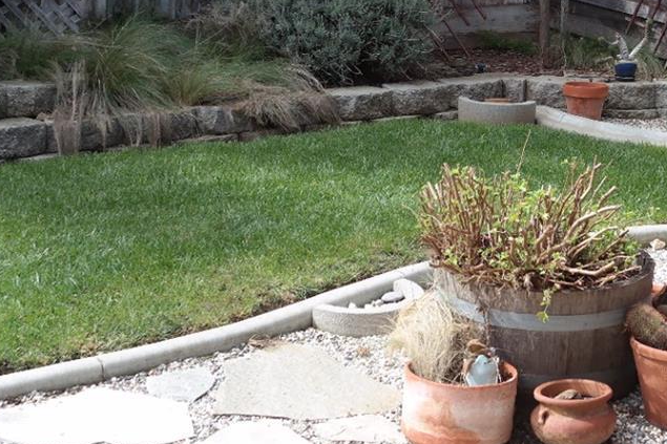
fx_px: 1445
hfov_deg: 25.6
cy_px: 34
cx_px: 523
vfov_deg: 17.2
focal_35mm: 78
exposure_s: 1/180
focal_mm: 22
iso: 100
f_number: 5
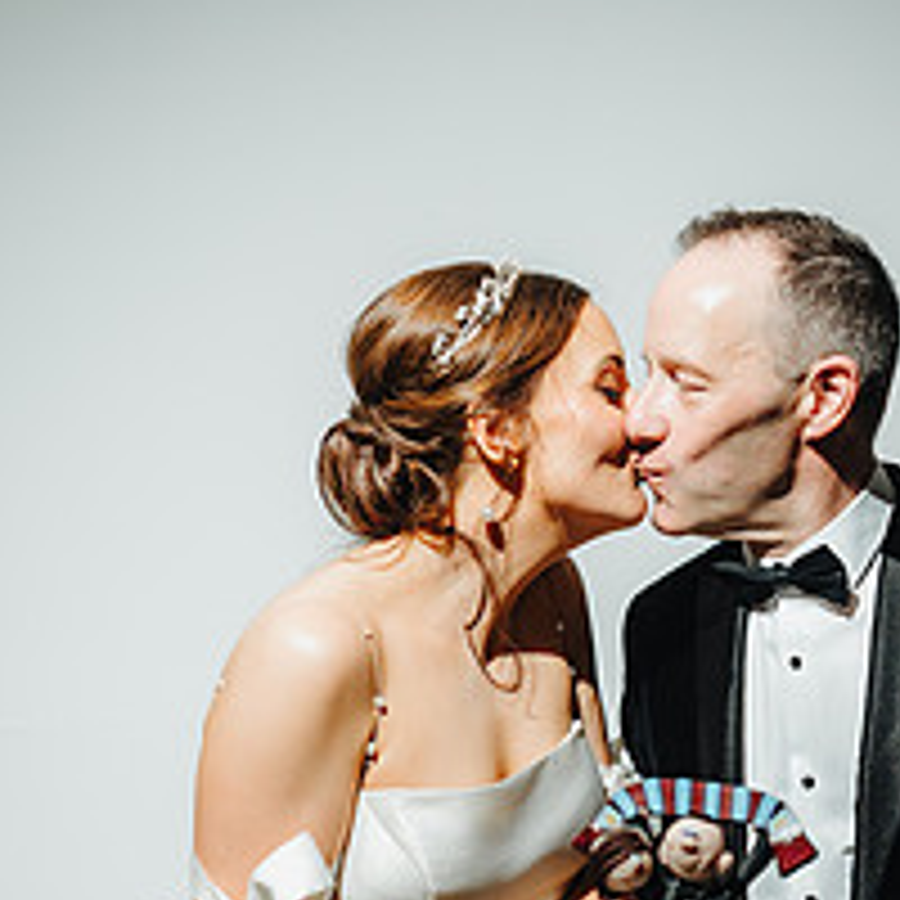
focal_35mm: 69
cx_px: 573
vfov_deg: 24.4
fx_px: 2030
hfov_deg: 24.9
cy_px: 778
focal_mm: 24
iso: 200
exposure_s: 1/200
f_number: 2.8
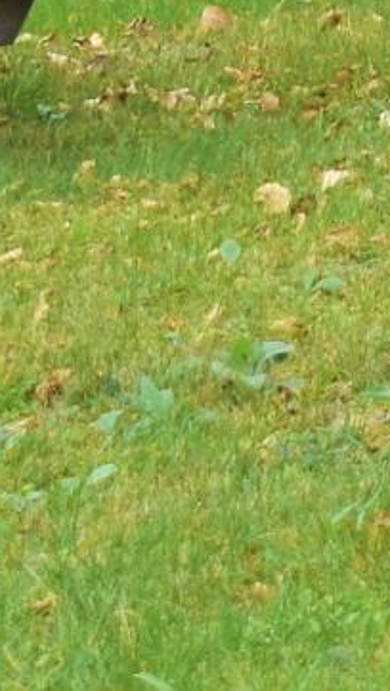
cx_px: 1986
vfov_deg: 3.0
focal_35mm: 715
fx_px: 13133
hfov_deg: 1.7
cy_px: -880
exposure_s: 1/60
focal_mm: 55
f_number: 5.6
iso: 200
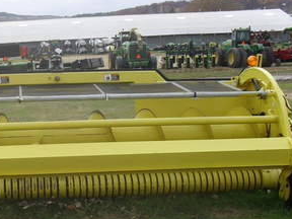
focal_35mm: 66
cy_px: 186
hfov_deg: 28.7
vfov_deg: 21.9
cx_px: 52
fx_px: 557
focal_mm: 6.3
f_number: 3.2
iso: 100
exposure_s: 1/350
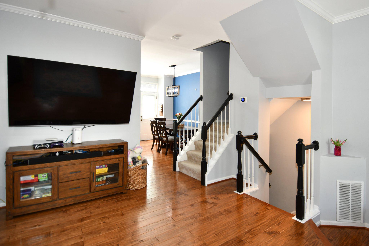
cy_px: 123
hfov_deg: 90.0
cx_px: 184
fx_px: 184
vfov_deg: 67.4
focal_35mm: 18
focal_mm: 12
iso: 320
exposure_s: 1/60
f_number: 4
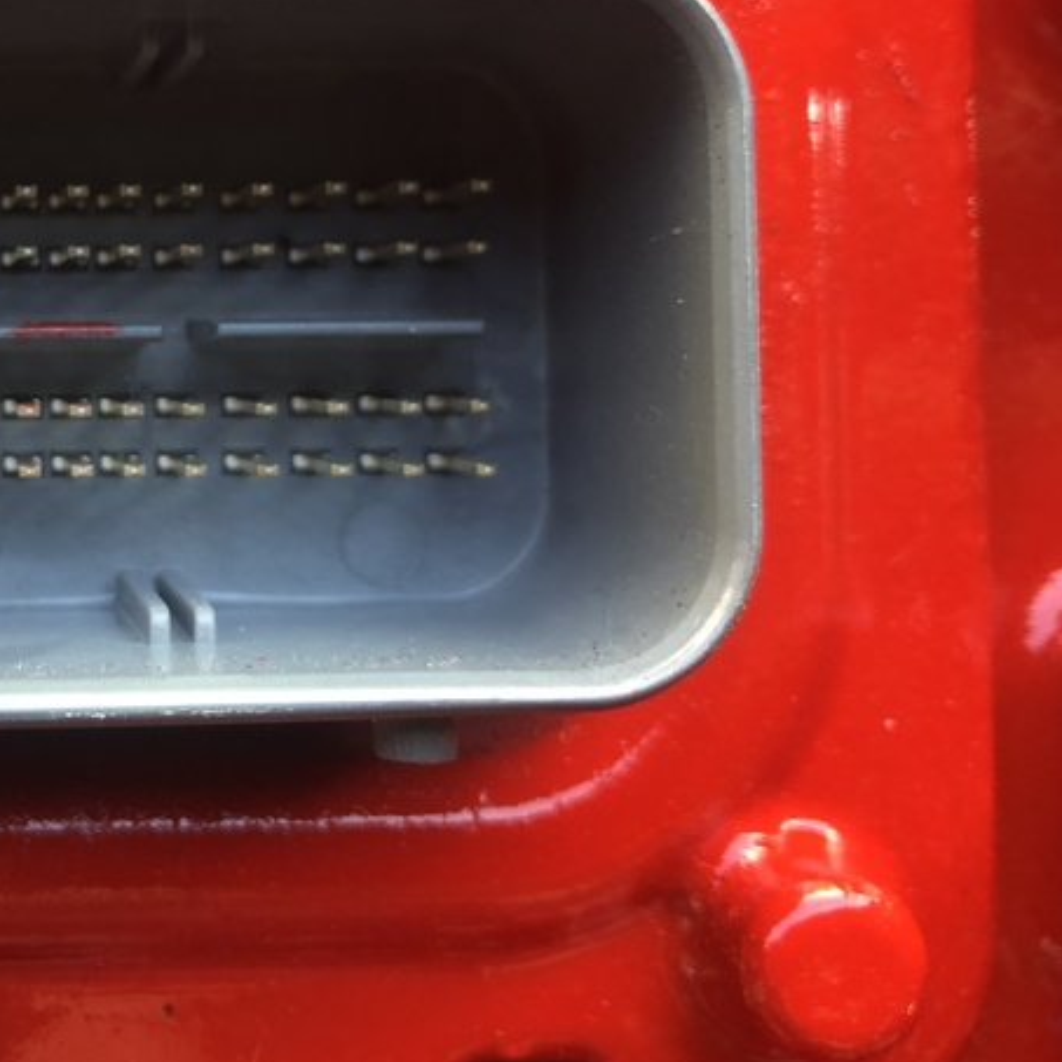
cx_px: -45
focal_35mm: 56
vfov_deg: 30.1
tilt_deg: -88.1
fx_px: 1944
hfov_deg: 28.3
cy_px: 291
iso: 25
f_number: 1.8
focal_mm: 4
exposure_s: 1/30
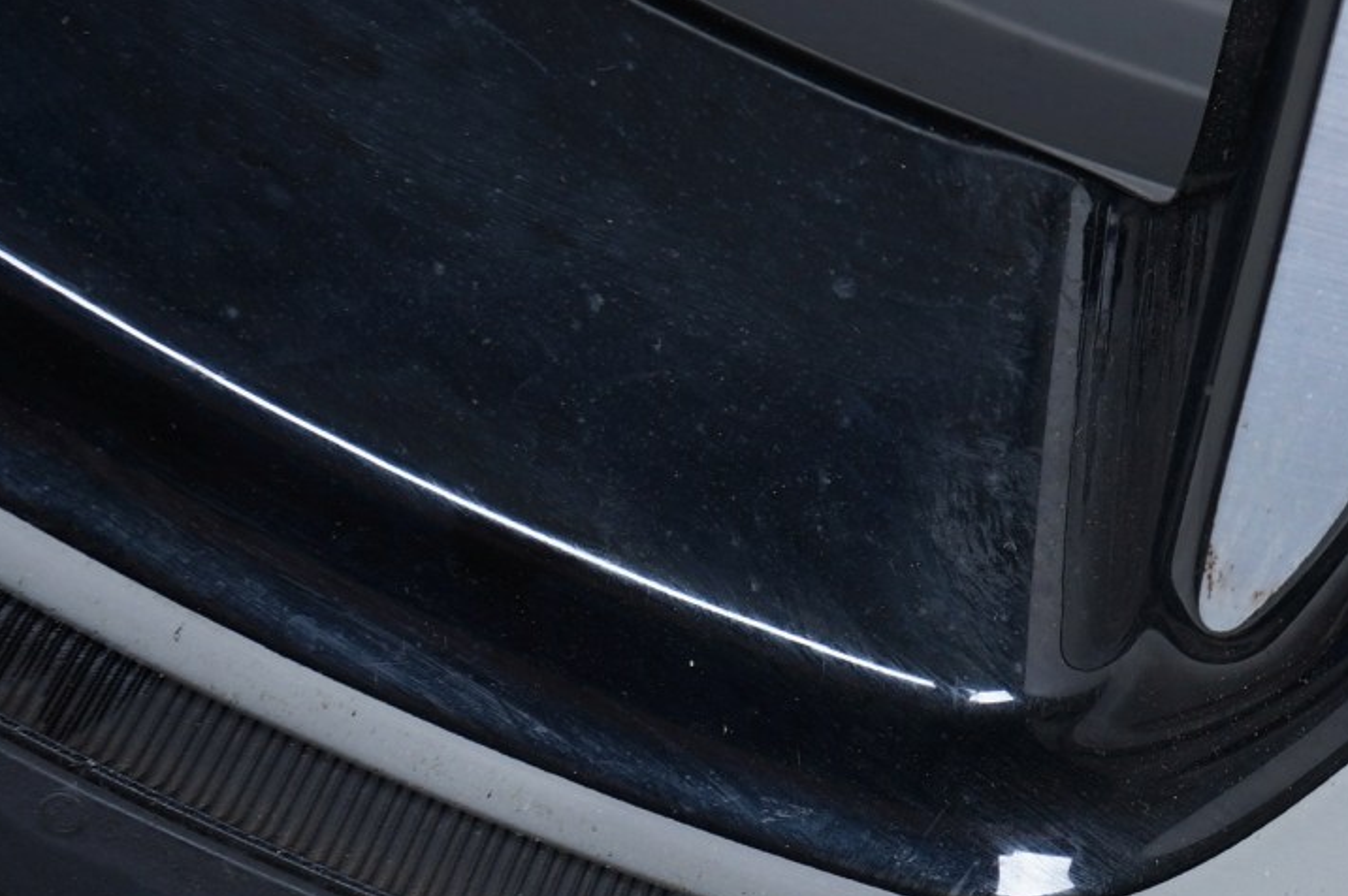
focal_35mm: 118
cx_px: 1764
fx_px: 4414
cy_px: 46
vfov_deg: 11.5
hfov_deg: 16.4
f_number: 7.1
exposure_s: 1/125
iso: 250
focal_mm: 44
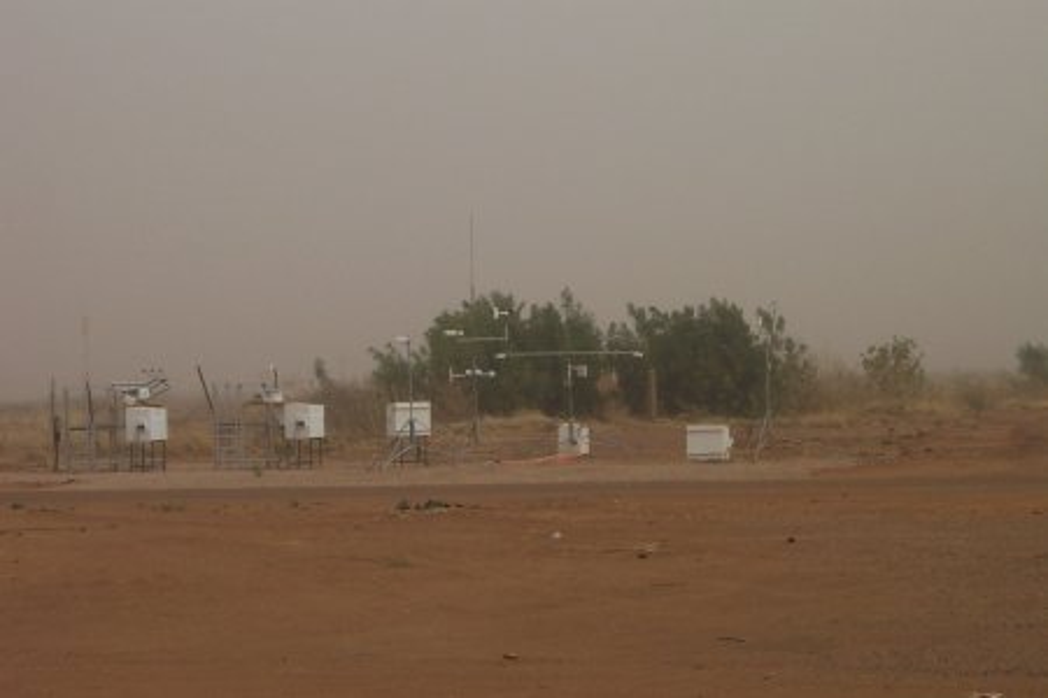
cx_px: 524
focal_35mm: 89
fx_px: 2591
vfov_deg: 15.4
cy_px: 349
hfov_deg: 22.9
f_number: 8
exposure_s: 1/350
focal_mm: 18.7
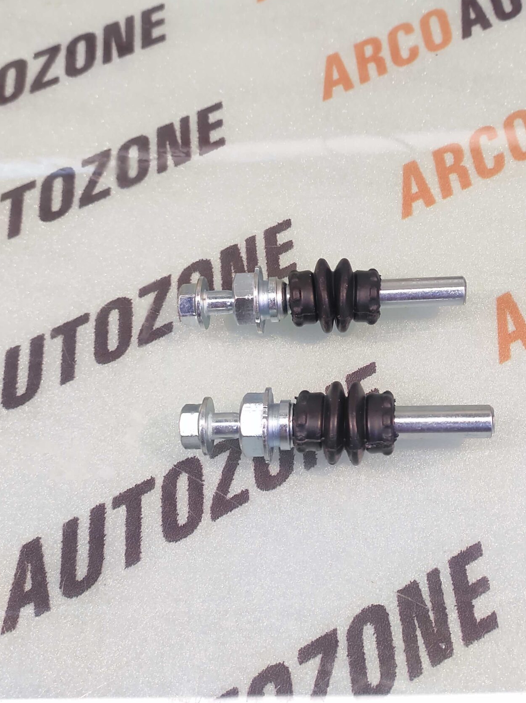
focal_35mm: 26
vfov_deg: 66.2
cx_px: 349
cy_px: 258
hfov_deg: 52.0
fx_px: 527
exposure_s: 1/33
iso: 168
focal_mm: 4.74
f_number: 1.79
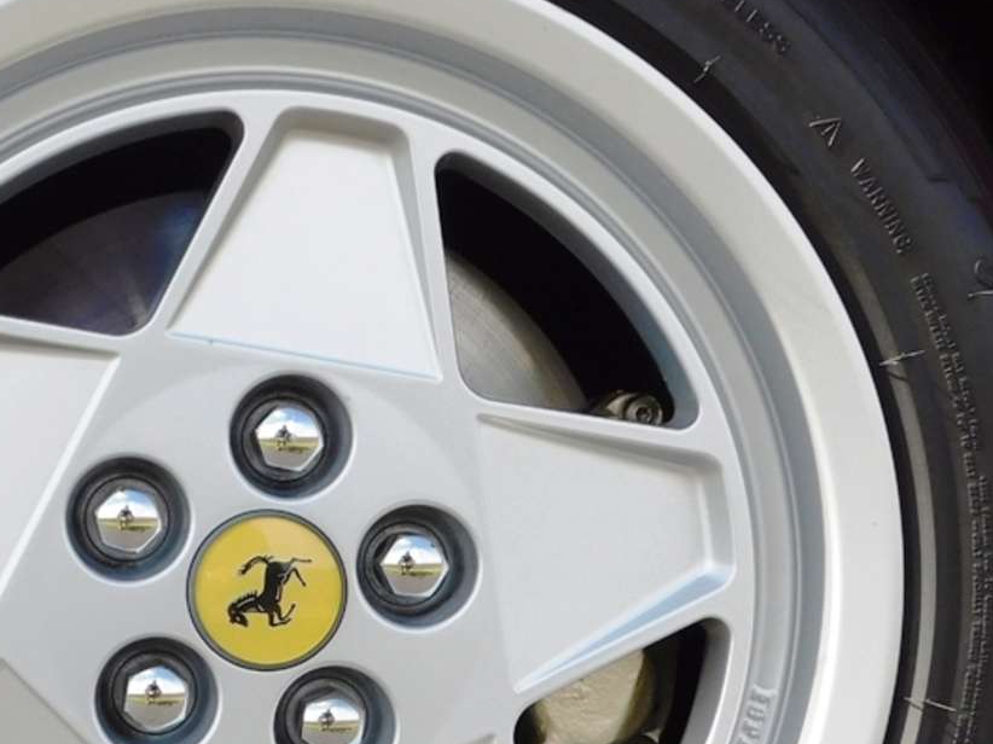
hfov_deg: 26.3
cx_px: 232
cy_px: 618
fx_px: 2093
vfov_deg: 19.9
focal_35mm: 73
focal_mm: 5.3
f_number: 3.2
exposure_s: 1/800
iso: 125
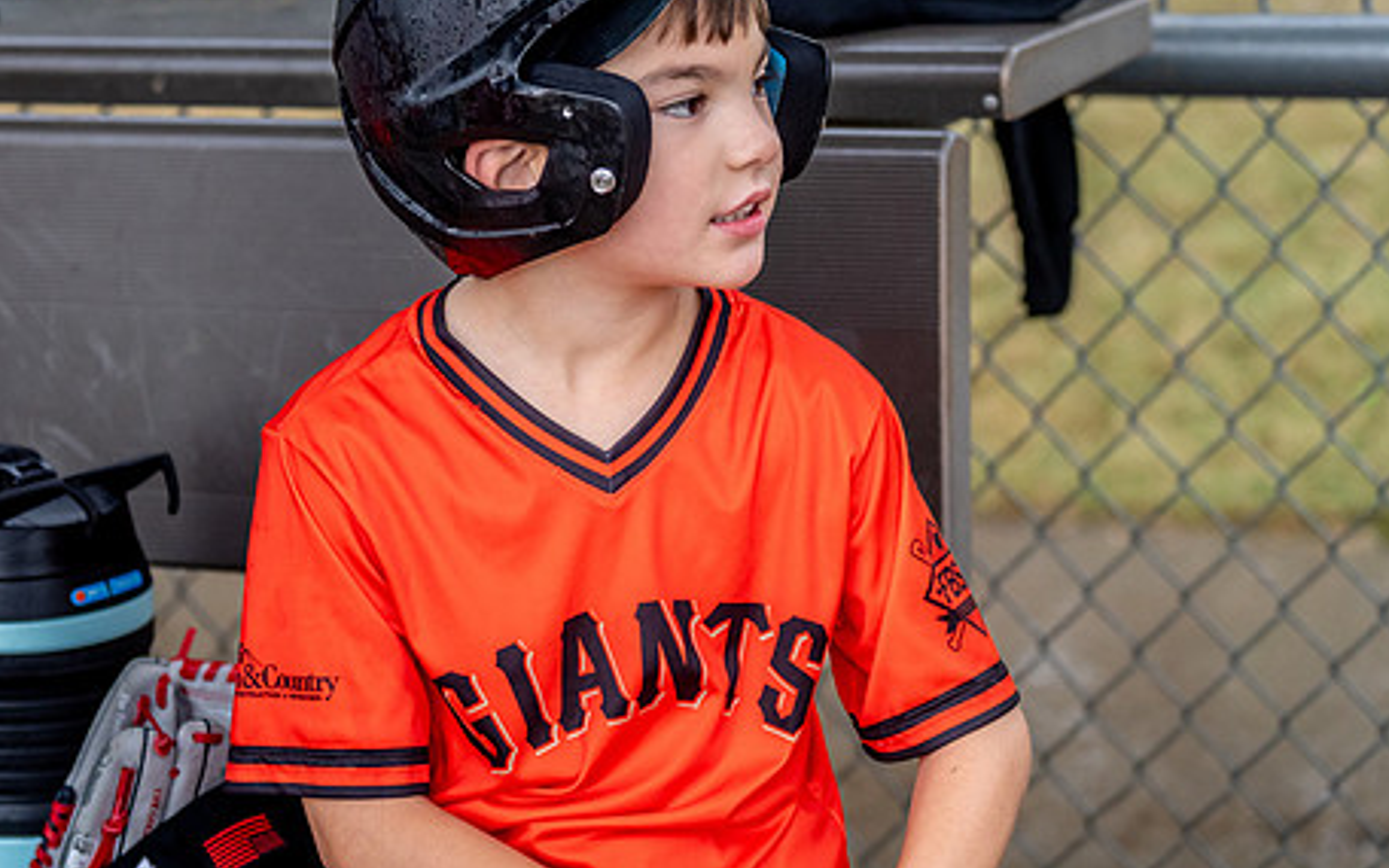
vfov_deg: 11.7
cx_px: 632
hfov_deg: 18.6
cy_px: 339
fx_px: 4240
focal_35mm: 112
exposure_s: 1/500
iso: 800
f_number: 2.8
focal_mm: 70
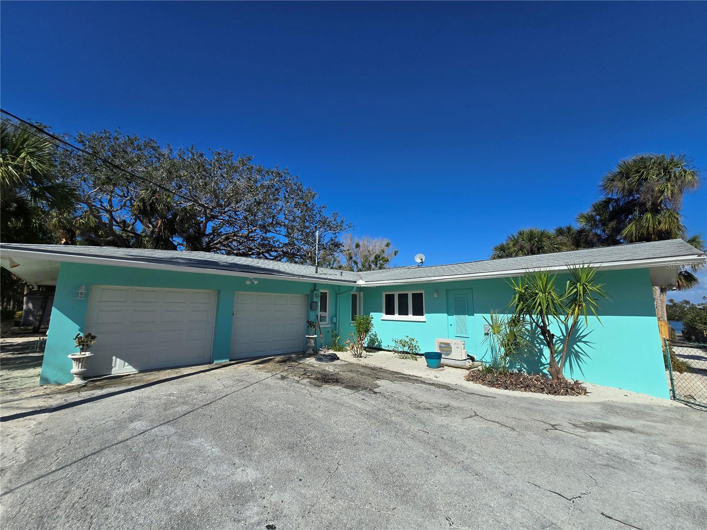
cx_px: 354
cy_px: 265
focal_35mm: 13
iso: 50
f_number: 2.2
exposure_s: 1/4021
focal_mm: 2.2
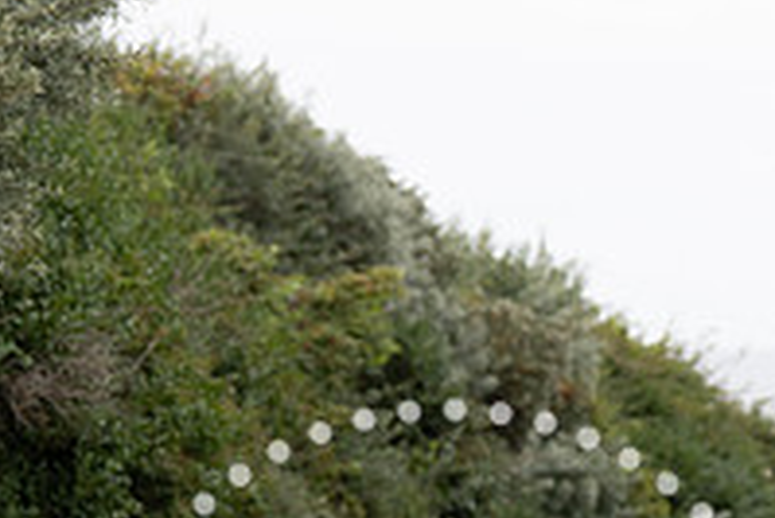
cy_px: 567
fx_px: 5084
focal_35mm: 236
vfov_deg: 5.8
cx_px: 1059
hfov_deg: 8.6
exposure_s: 1/1000
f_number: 3.5
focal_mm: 81
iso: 320
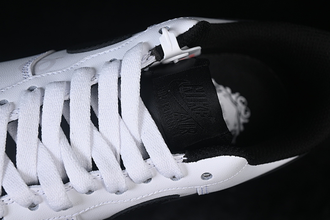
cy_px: 111
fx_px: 697
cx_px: 164
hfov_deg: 26.6
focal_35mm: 76
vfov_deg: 18.0
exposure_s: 1/60
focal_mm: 50
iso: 160
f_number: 7.1
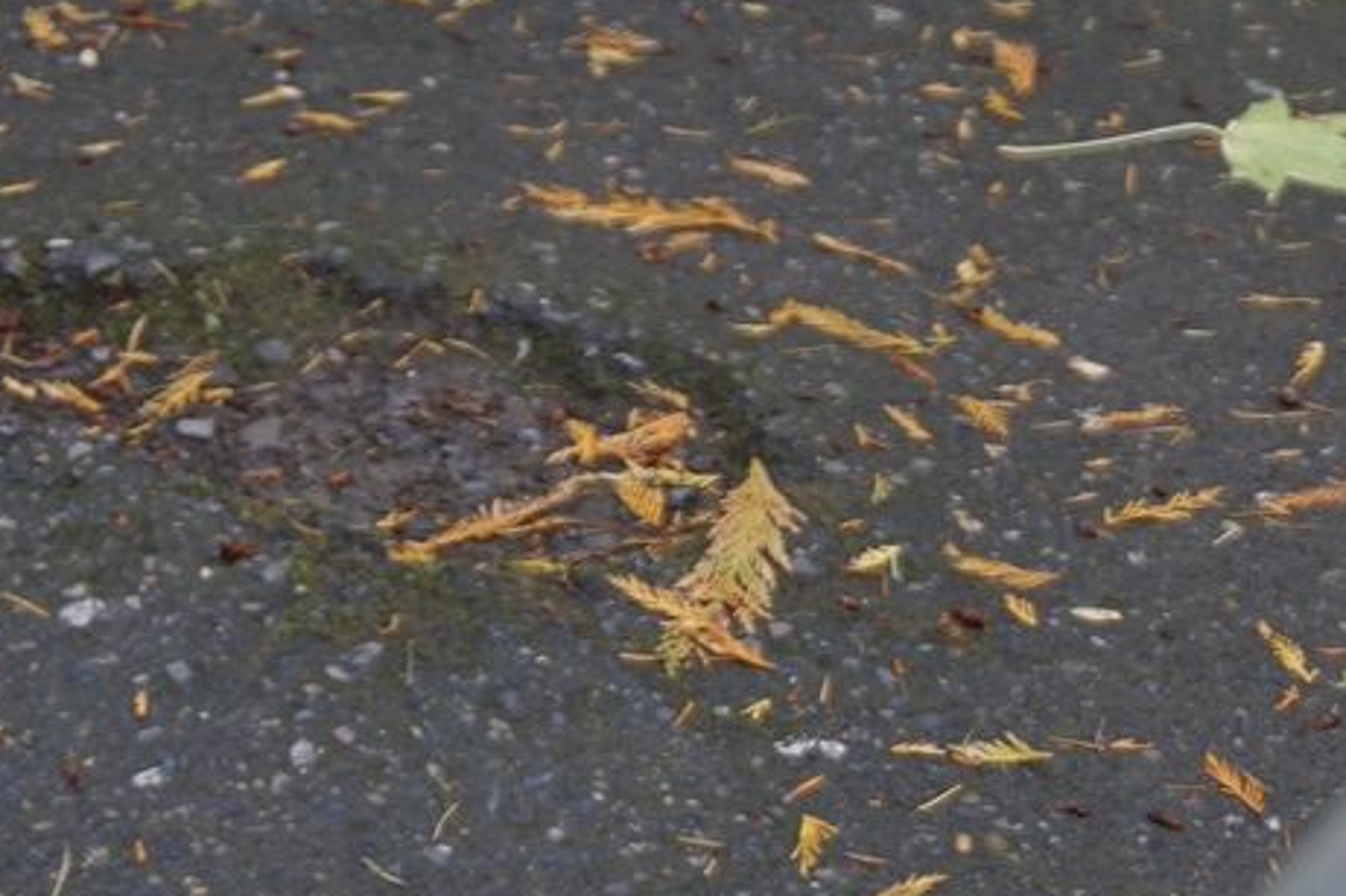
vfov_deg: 13.2
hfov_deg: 19.5
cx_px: 1498
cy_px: 1179
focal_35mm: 100
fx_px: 3737
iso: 200
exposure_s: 1/30
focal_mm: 24
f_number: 4.5
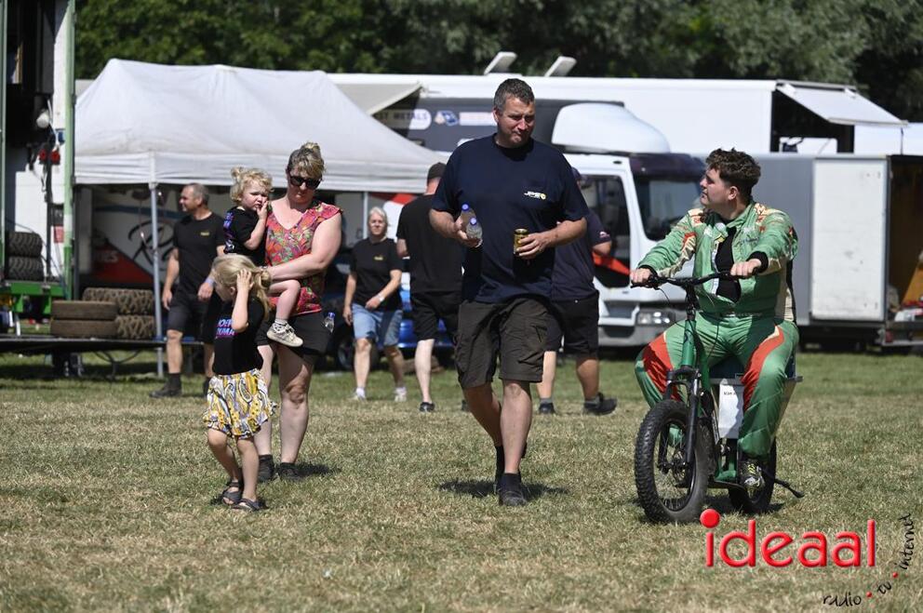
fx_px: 4994
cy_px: 306
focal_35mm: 195
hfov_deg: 10.6
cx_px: 462
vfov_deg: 7.0
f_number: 6.3
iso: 320
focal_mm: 195
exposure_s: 1/2500
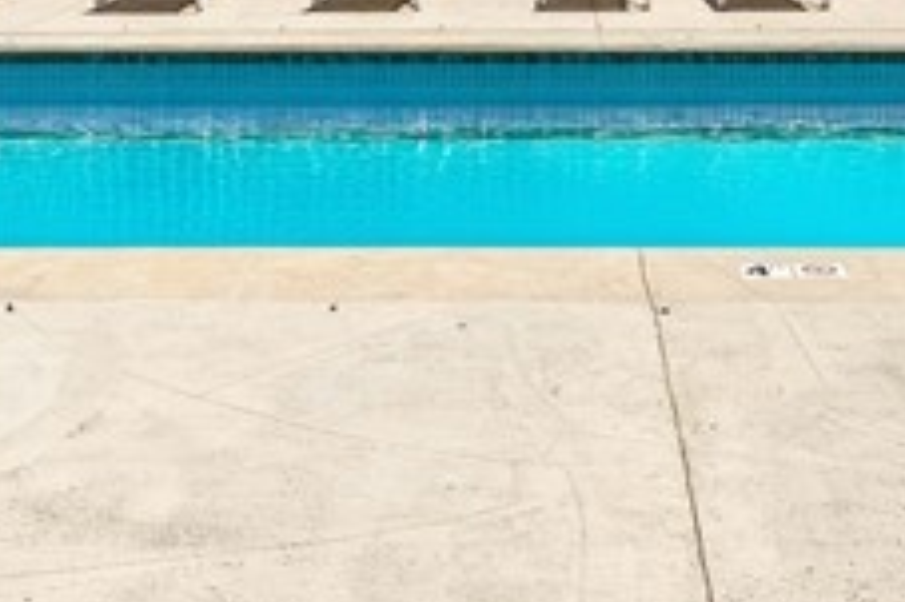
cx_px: 462
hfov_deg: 23.7
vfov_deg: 15.3
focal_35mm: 86
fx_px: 2160
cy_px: -130
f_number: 8
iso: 320
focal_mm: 18
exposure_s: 1/5000
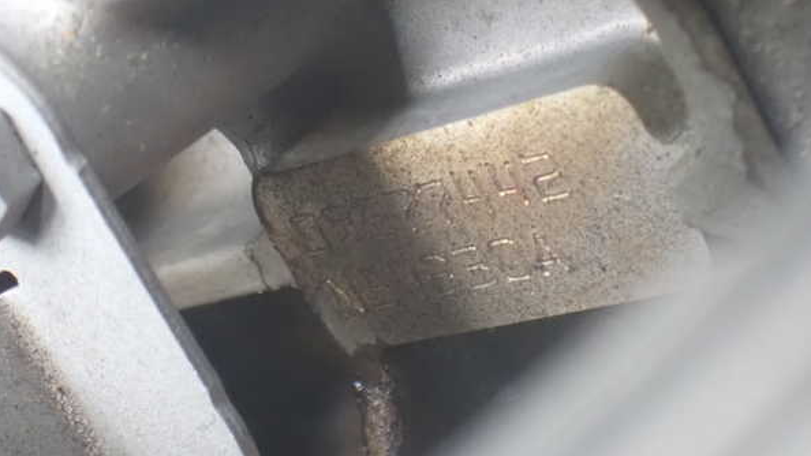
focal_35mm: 110
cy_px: 240
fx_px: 2365
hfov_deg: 19.5
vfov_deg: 11.0
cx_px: 406
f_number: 4.9
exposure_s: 1/15
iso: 1600
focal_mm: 18
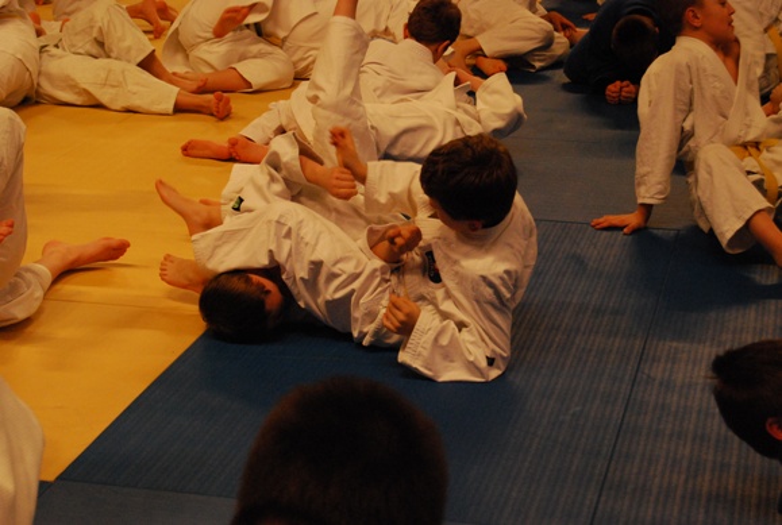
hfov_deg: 24.6
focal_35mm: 82
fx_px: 1796
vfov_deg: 16.6
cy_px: 262
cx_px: 391
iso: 1600
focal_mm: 55
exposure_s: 1/125
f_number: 6.3
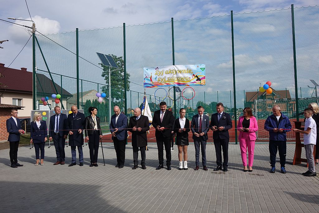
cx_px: 160
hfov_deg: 58.7
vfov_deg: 41.1
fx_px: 284
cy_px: 106
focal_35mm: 32
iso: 125
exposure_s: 1/800
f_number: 5
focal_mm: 11.56
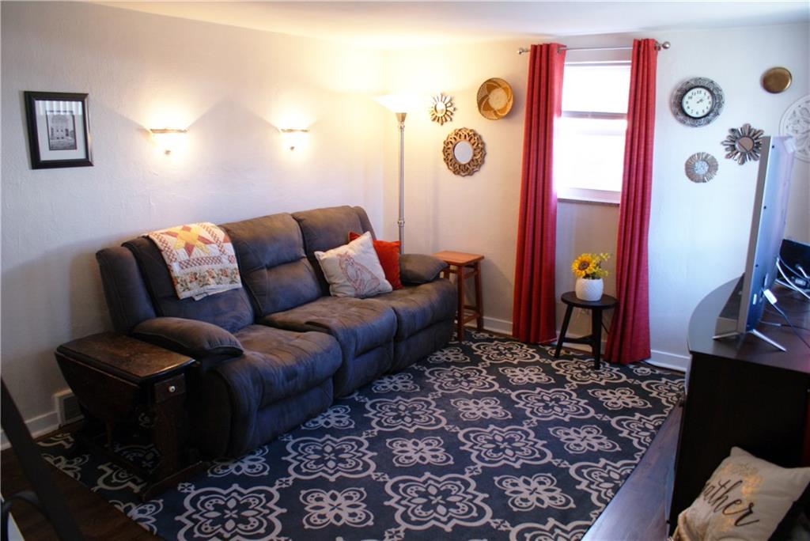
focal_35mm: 27
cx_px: 405
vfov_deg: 48.0
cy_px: 270
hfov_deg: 67.4
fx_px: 608
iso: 400
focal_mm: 18
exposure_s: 1/20
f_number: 3.5
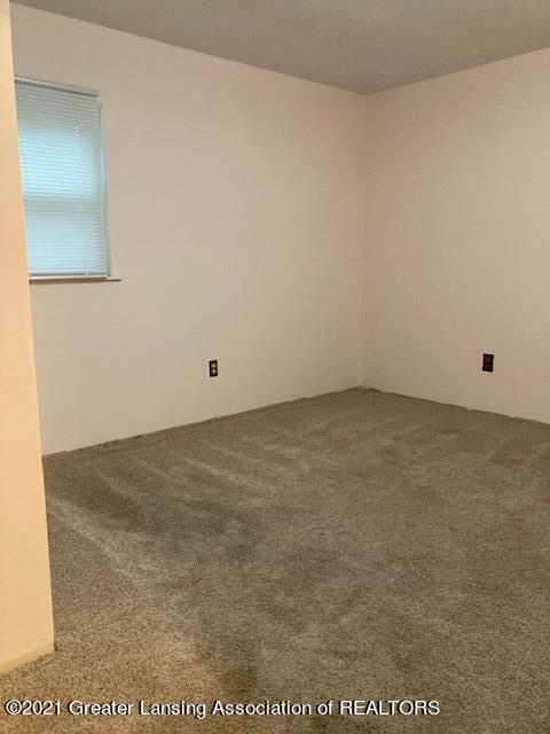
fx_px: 593
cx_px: 275
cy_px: 367
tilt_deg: -8.3
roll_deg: +0.1
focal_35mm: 28
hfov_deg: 49.7
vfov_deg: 63.4
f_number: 1.8
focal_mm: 3.99
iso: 250
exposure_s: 1/40
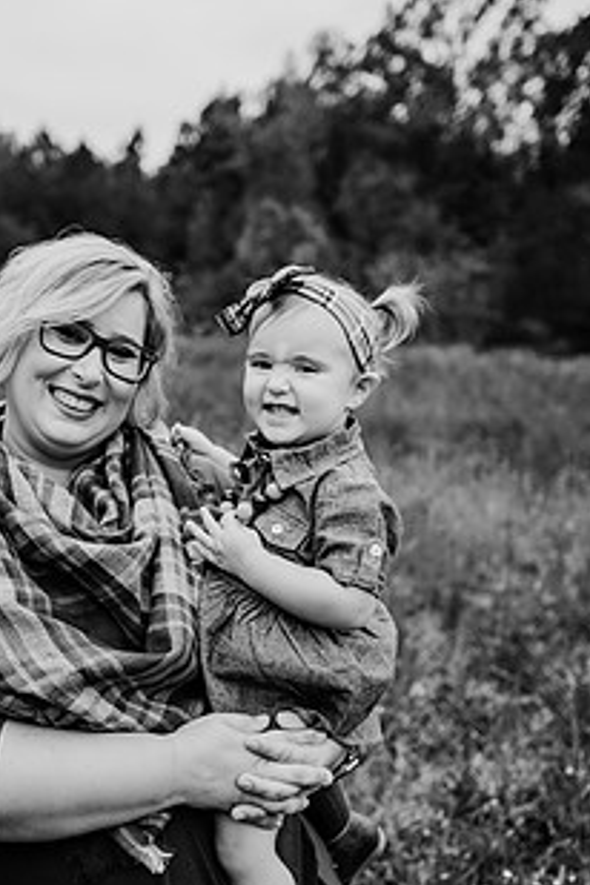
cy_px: 424
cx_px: 186
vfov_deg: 54.4
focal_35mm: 35
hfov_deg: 37.4
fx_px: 860
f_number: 2.2
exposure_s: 1/800
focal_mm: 24
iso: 125
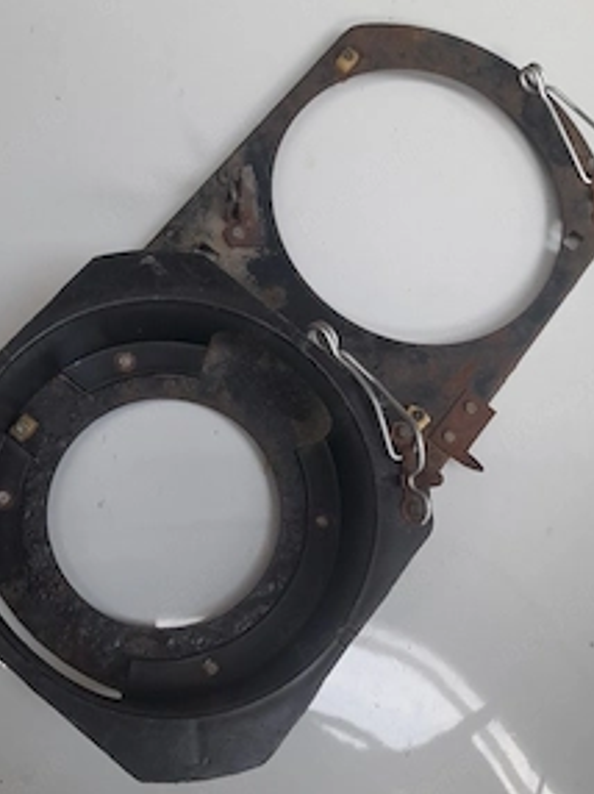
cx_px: 250
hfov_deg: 40.5
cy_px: 419
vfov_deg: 52.6
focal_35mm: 35
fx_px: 802
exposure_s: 1/50
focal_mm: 4.6
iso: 40
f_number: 2
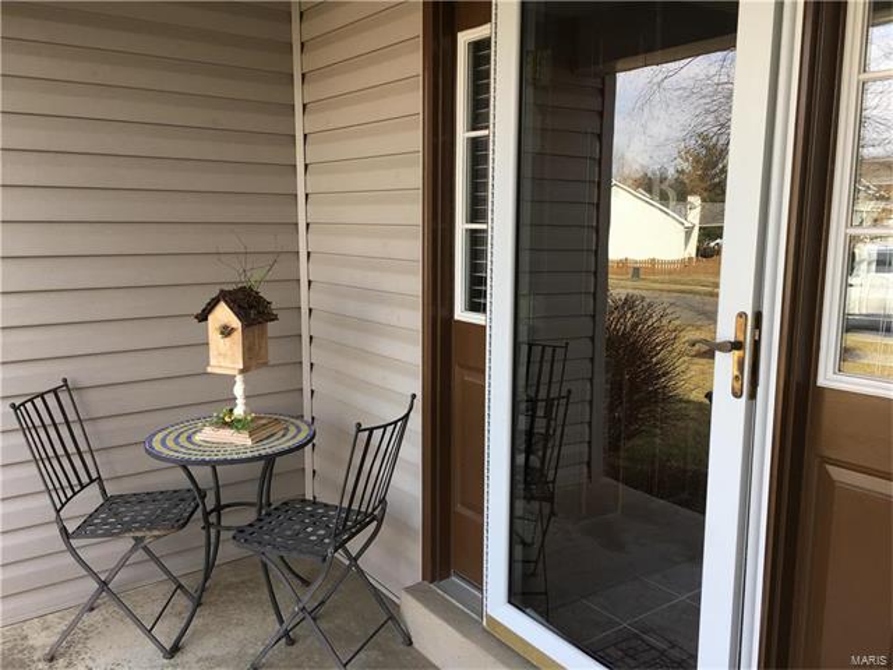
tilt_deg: -8.8
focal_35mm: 29
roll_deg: -0.5
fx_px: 748
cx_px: 446
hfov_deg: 61.7
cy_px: 335
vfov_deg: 48.2
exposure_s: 1/120
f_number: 2.2
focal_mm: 4.15
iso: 25
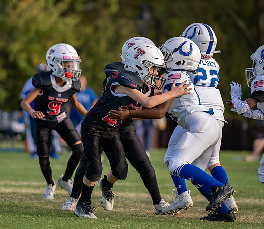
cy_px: 93
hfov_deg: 5.5
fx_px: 2765
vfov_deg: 4.7
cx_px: 147
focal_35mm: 342
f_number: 2.8
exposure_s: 1/1250
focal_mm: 200
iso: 200
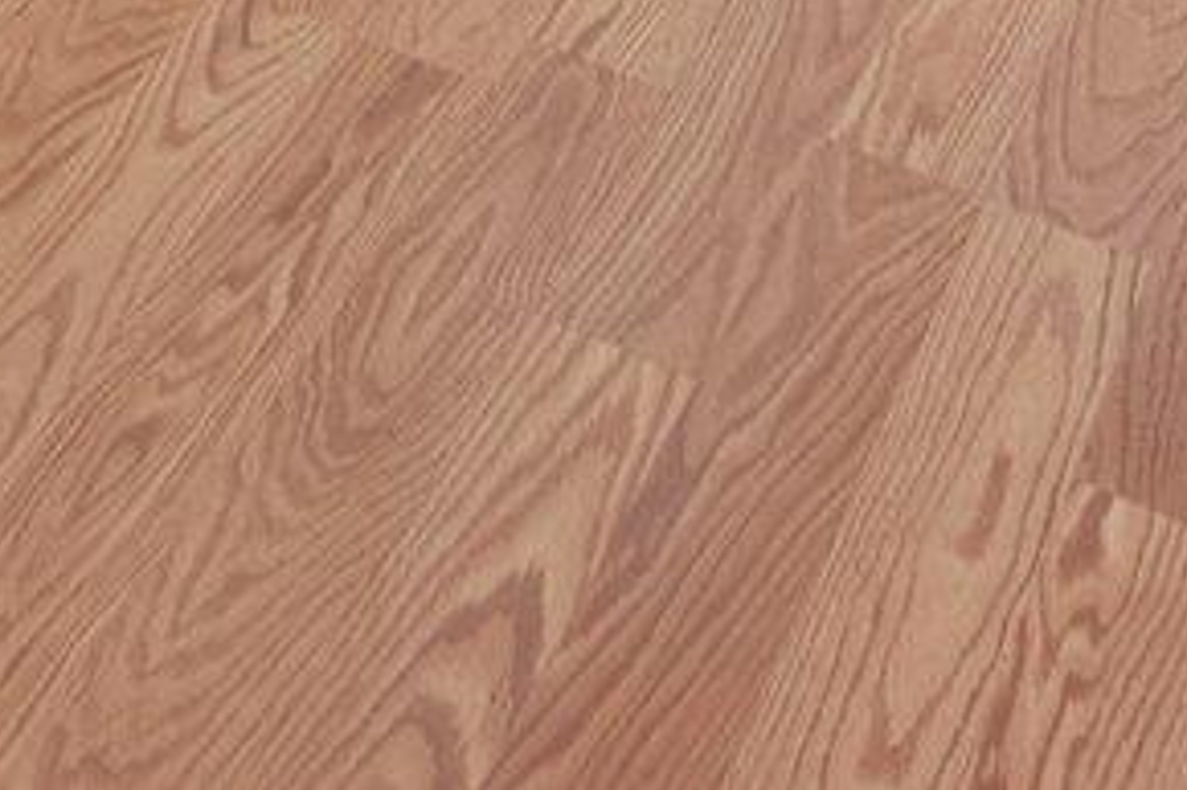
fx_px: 3262
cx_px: -491
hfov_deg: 18.7
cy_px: -2000
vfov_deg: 9.0
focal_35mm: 99
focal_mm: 14
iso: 500
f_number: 8
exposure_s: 1/1.67
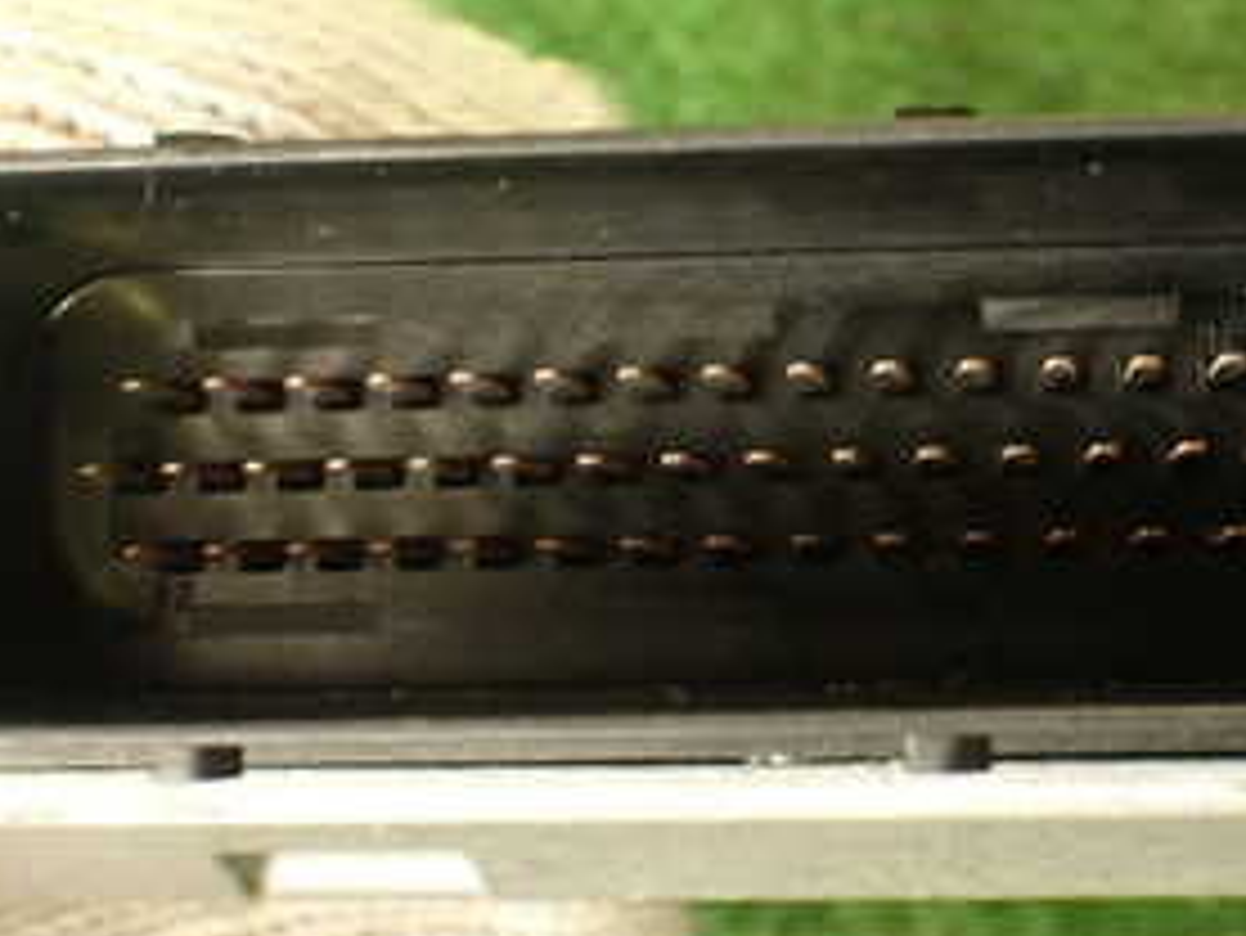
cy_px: 432
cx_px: 877
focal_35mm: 65
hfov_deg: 29.5
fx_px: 2341
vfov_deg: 22.6
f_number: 2.3
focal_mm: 5.4
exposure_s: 1/30
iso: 250
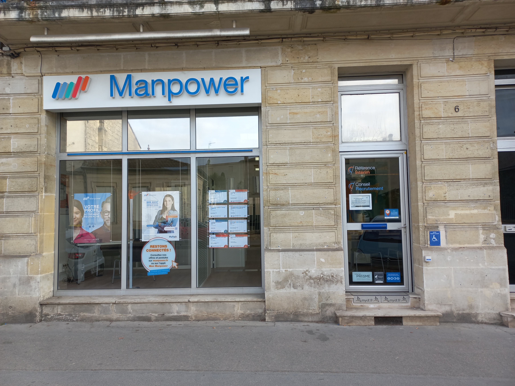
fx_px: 372
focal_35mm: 25
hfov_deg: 69.4
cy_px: 193
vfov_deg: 54.9
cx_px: 258
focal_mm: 4.6
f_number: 1.8
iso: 25
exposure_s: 1/145
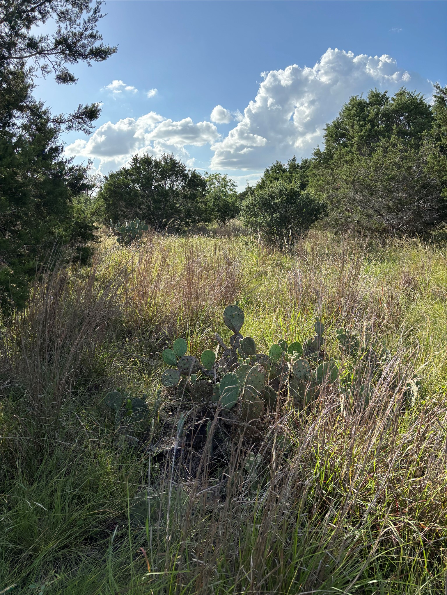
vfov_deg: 67.3
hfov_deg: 53.1
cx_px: 224
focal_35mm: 26
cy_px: 298
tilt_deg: -10.7
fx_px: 448
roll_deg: +1.1
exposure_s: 1/2778
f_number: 1.6
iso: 50
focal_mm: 5.96
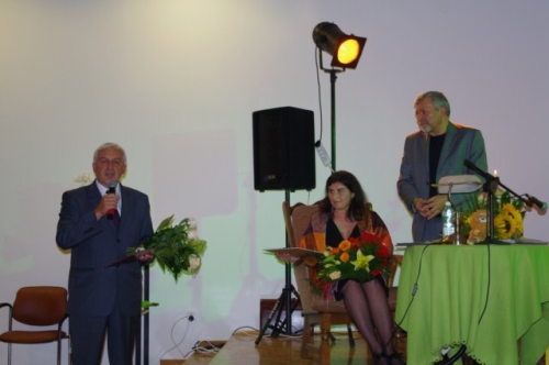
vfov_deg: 22.6
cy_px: 182
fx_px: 914
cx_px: 274
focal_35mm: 60
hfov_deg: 33.4
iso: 400
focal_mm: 40
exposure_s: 1/30
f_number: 4.5
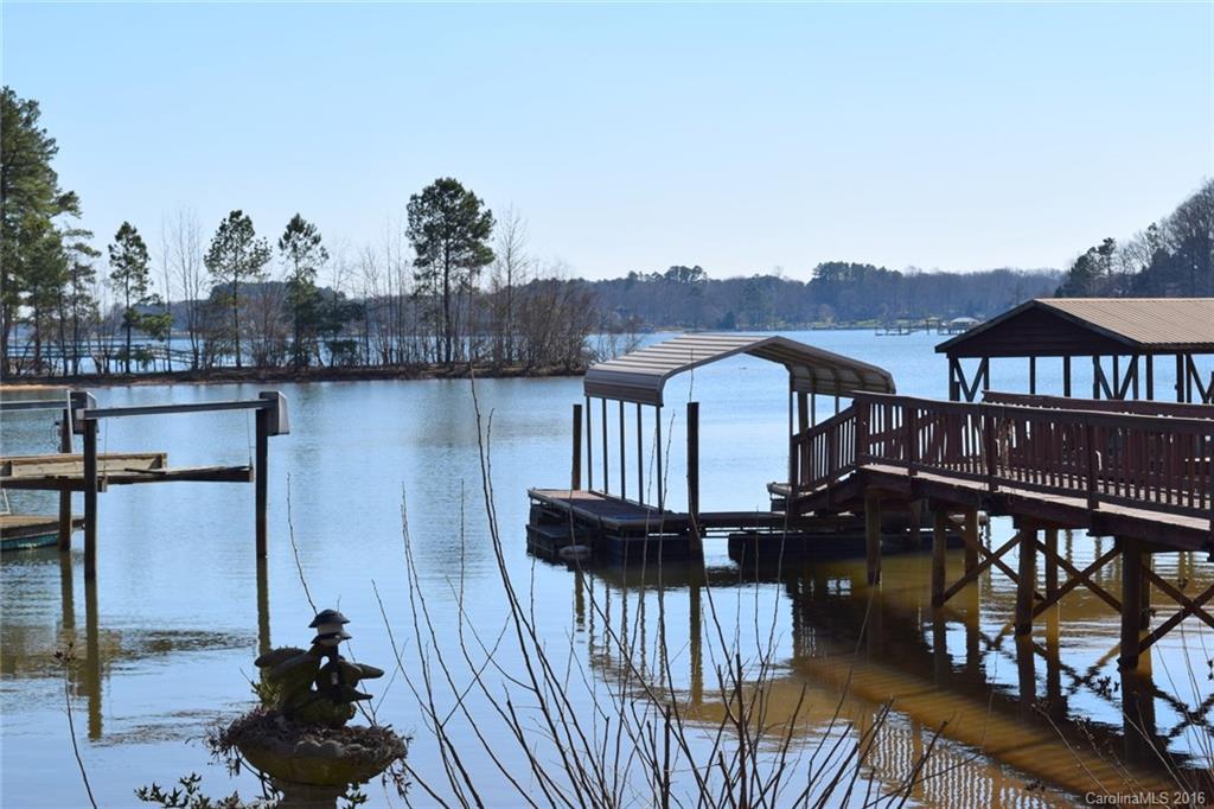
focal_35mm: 82
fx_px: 2781
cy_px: 404
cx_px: 607
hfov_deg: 24.6
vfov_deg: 16.5
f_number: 10
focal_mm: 55
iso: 200
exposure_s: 1/400
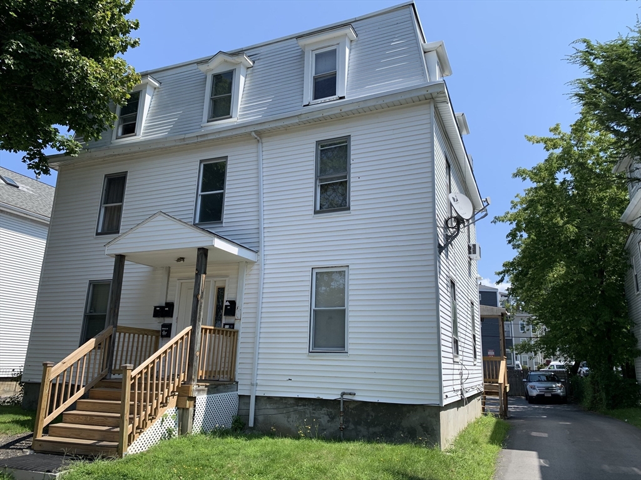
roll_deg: -1.3
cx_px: 320
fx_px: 481
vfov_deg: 53.1
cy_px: 240
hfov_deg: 67.3
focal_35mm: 26
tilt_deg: +12.7
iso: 25
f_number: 1.8
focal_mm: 4.25
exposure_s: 1/1610
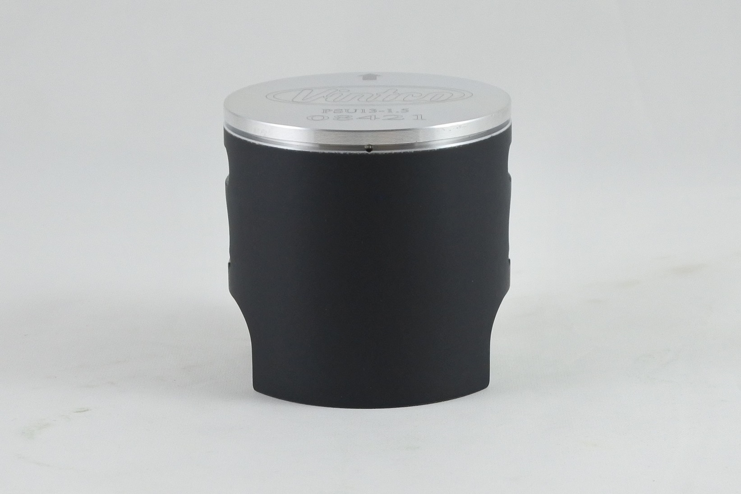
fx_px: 967
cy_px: 247
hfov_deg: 41.9
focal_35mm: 47
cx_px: 370
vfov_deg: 28.6
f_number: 4.5
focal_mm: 17.6
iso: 450
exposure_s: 1/125
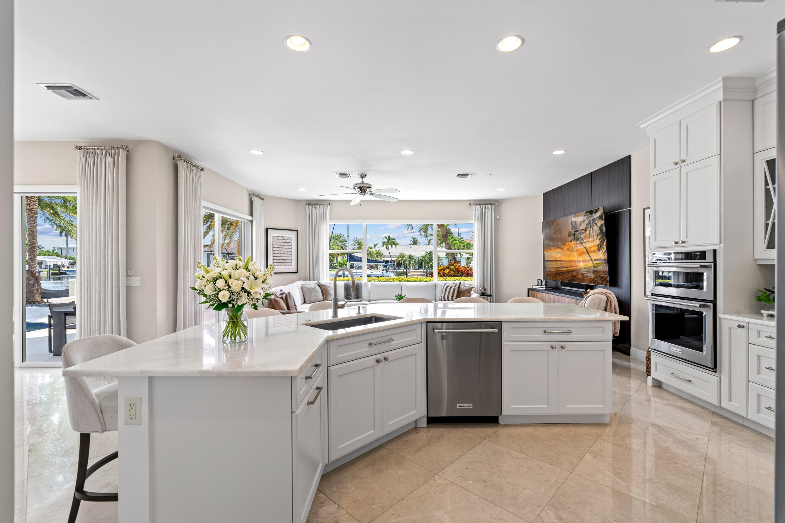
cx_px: 392
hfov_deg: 96.7
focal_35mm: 16
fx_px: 349
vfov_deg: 73.7
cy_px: 262
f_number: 9
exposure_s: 1/3
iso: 100
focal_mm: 16
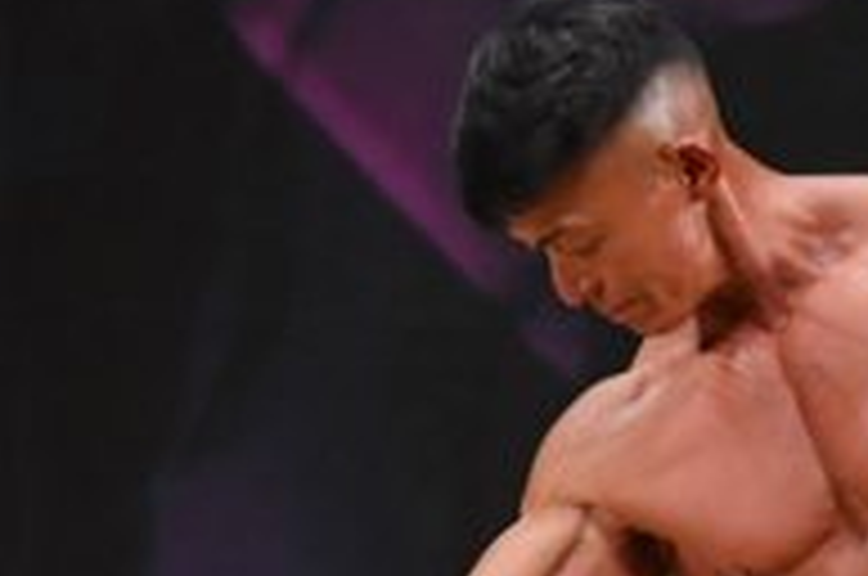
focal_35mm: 1207
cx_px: 947
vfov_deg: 1.1
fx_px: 29054
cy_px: 878
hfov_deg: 1.7
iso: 3200
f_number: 5.6
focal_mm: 200
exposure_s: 1/400
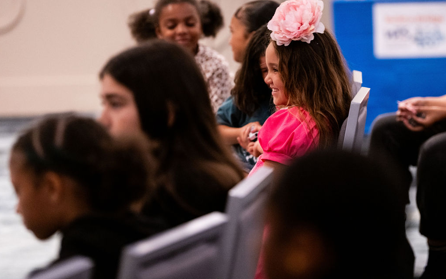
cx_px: 267
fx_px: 2309
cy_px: 108
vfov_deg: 6.9
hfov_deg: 11.0
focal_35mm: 190
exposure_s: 1/100
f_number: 2.8
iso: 2500
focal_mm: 155
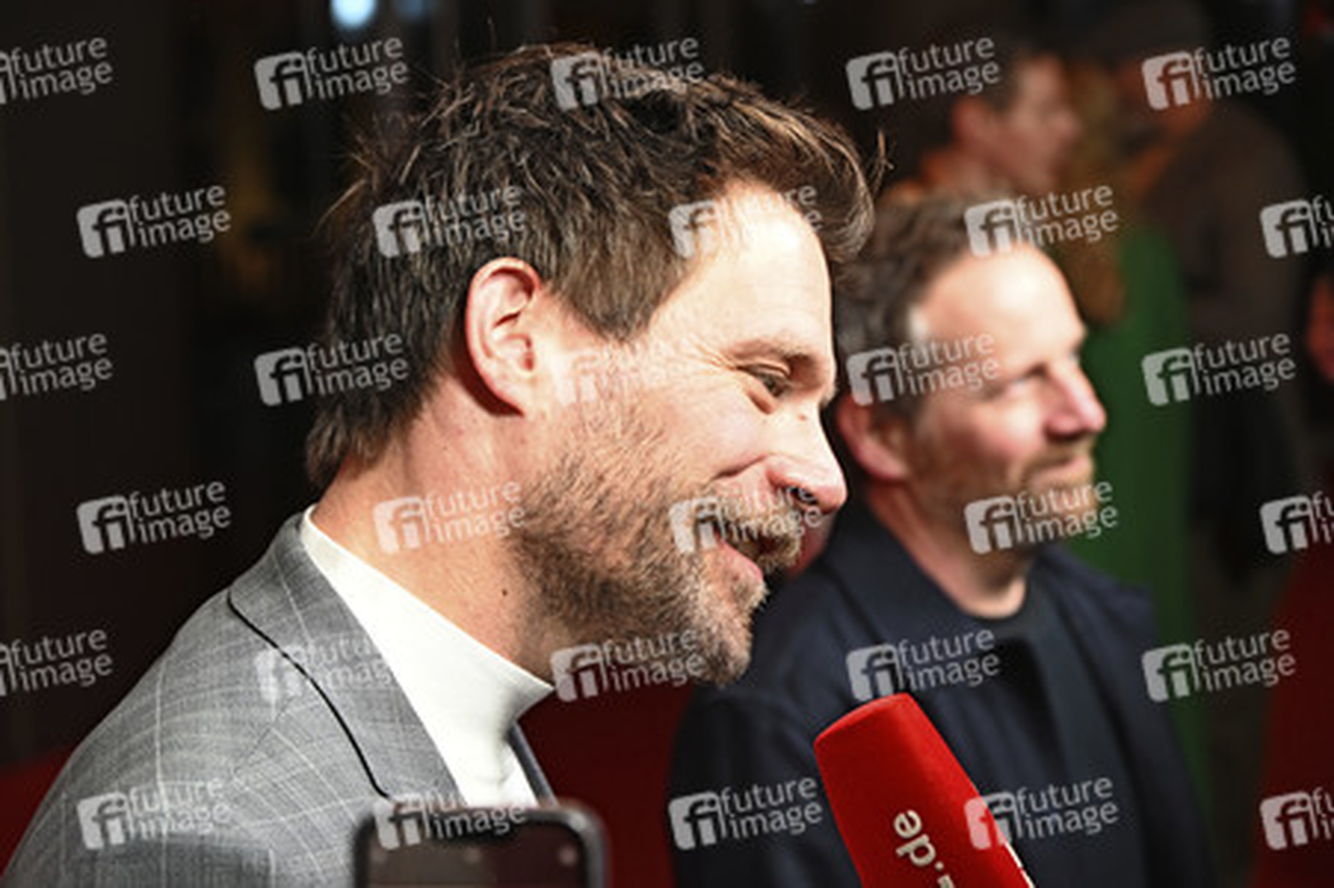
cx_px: 667
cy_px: 444
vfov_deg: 13.7
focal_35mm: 100
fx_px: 3703
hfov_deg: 20.4
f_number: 6.3
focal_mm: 100
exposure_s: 1/160
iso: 1000
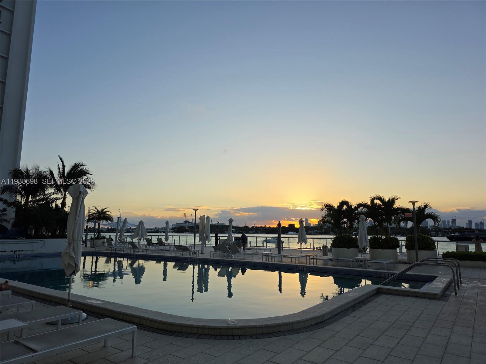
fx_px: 323
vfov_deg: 58.9
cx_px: 243
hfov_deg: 73.9
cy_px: 182
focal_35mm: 23
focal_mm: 6.3
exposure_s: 1/4766
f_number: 1.7
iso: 80
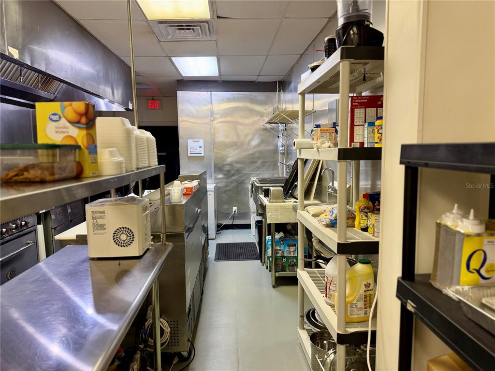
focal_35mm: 24
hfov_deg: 71.6
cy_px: 186
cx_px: 248
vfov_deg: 56.8
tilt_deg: -5.9
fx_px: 343
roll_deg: +0.8
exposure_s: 1/60
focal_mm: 6.76
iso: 160
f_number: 1.78
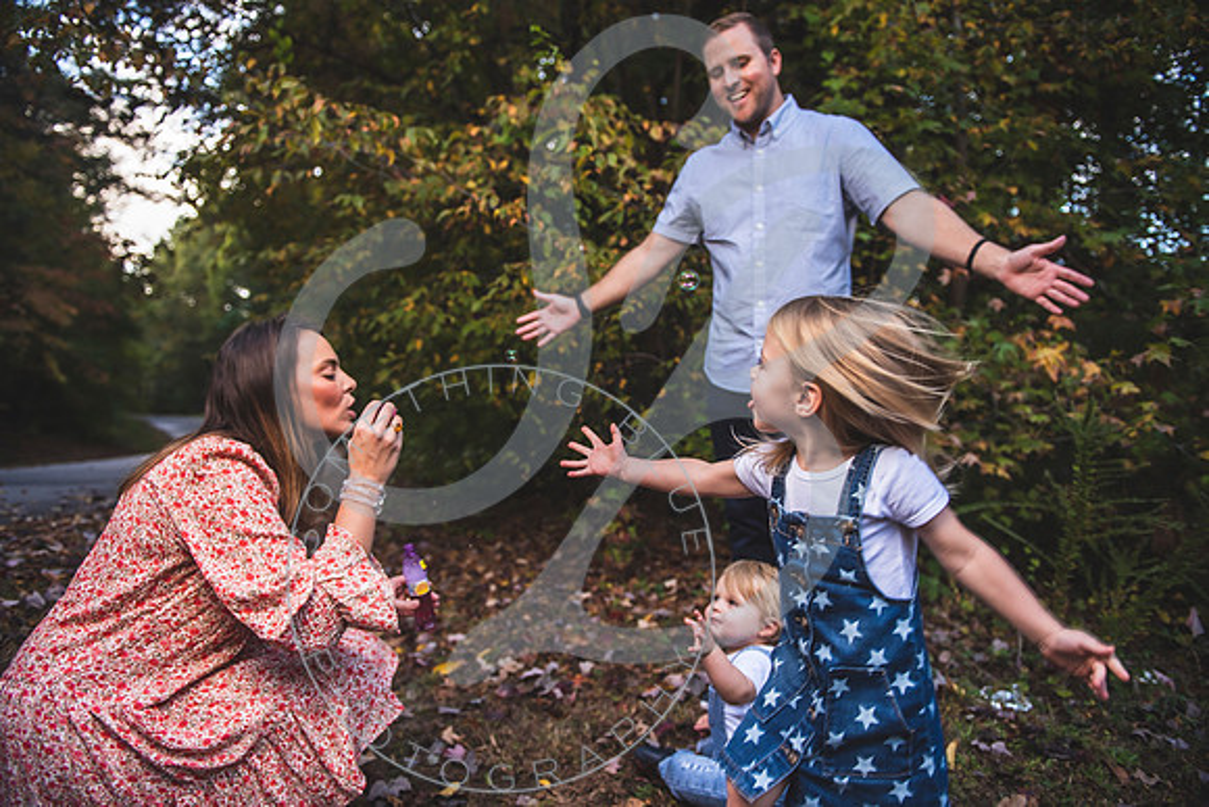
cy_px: 404
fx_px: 806
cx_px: 604
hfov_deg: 73.7
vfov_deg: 53.2
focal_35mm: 24
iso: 100
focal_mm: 24
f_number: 2.8
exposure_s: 1/200
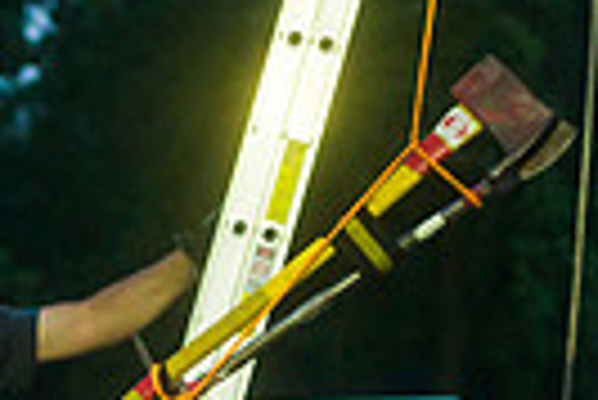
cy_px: 481
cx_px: -148
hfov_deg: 6.7
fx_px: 5072
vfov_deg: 4.5
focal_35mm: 305
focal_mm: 70
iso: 3200
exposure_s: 1/125
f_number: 3.2
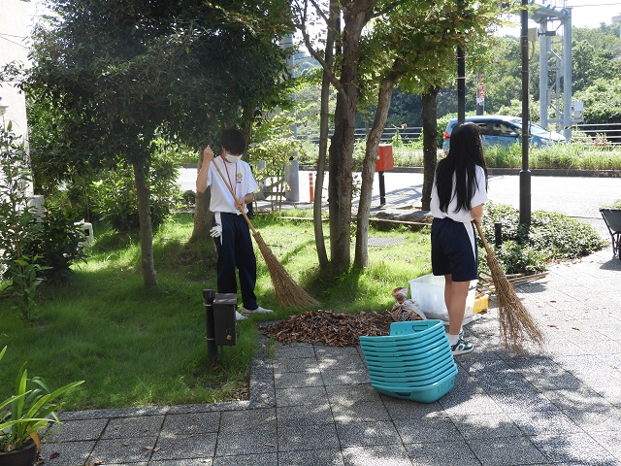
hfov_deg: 46.8
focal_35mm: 40
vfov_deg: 36.0
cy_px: 233
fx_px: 718
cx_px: 310
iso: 100
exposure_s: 1/250
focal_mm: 7.2
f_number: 3.8
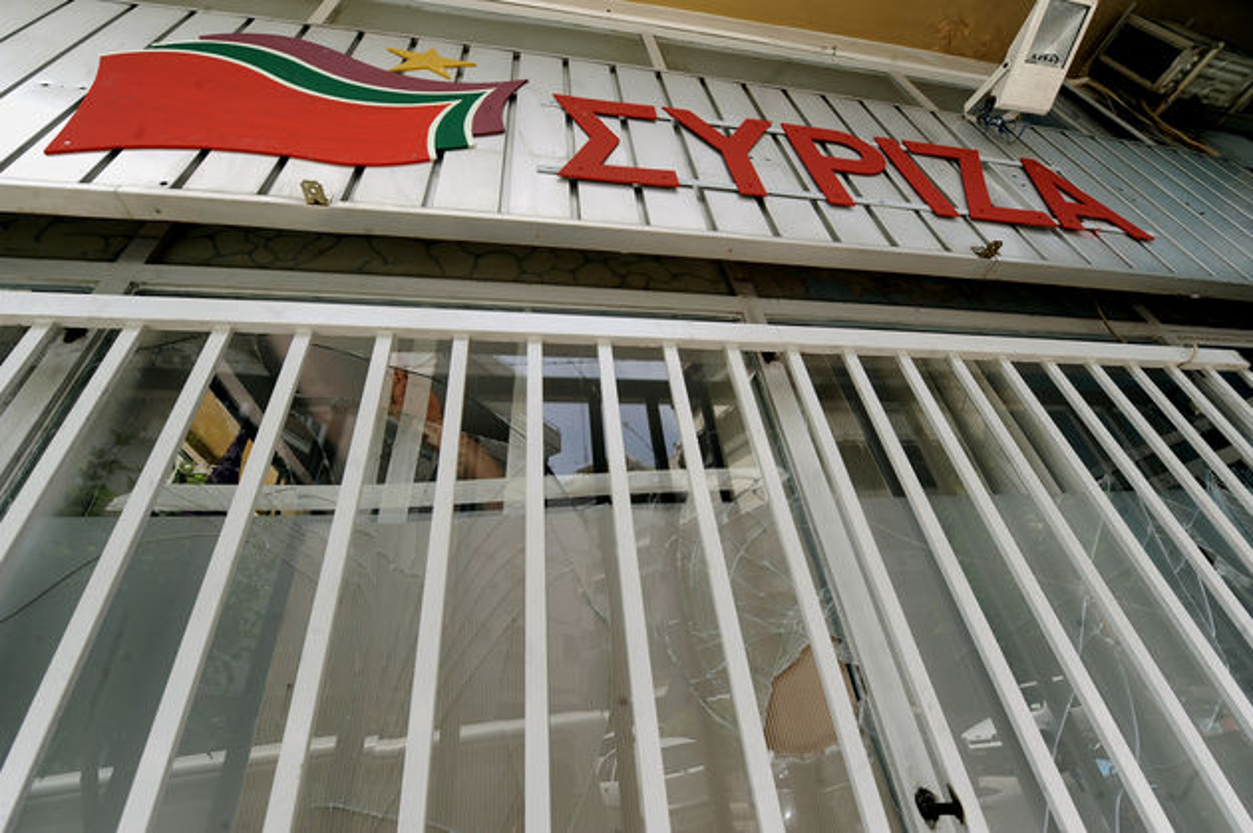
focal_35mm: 14
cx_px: 626
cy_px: 416
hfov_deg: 104.3
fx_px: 487
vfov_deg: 81.1
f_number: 7.1
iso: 400
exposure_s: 1/320
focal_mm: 14
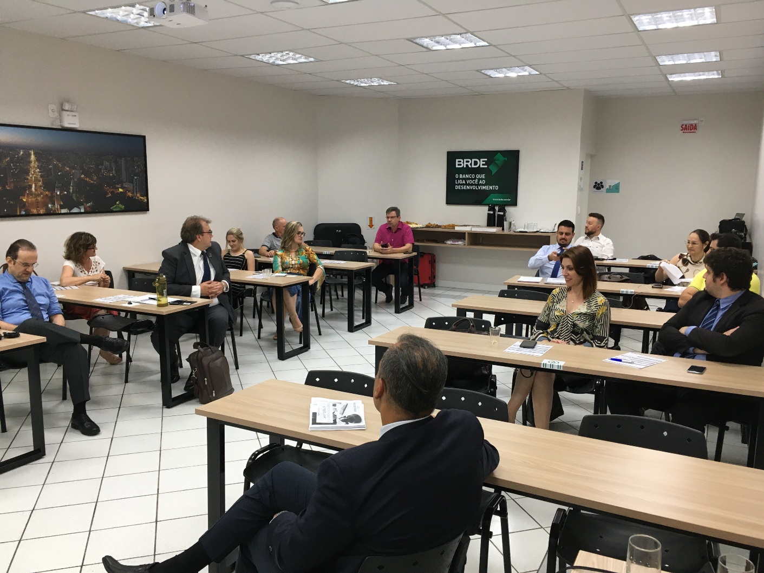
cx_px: 382
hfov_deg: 61.7
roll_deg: -0.4
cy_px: 286
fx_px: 640
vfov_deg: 48.2
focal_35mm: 29
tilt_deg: -9.7
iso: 32
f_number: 2.2
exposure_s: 1/30
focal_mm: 4.15
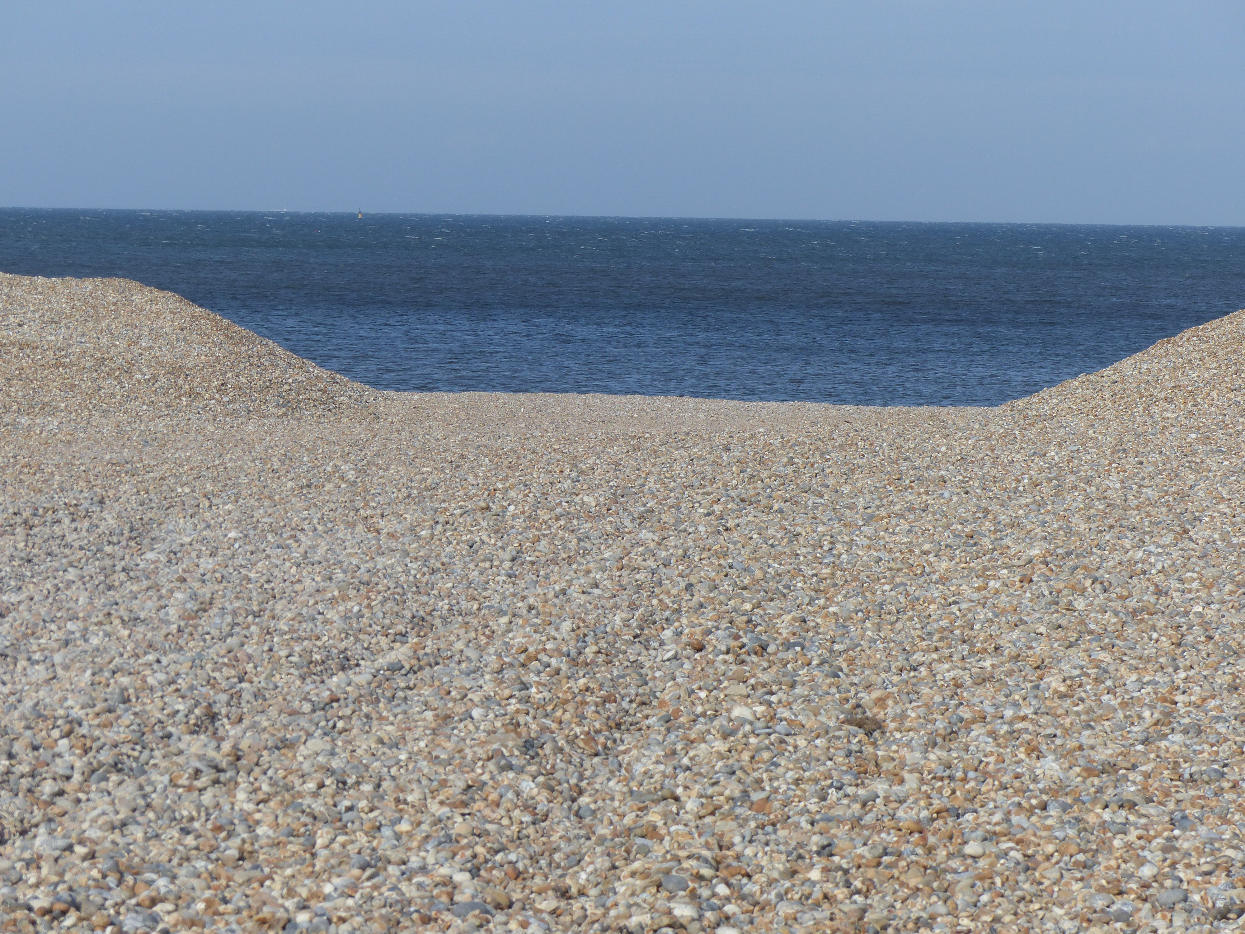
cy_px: 467
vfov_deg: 9.6
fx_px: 5575
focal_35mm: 155
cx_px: 622
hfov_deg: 12.7
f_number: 4
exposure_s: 1/1600
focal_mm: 27.8
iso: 100
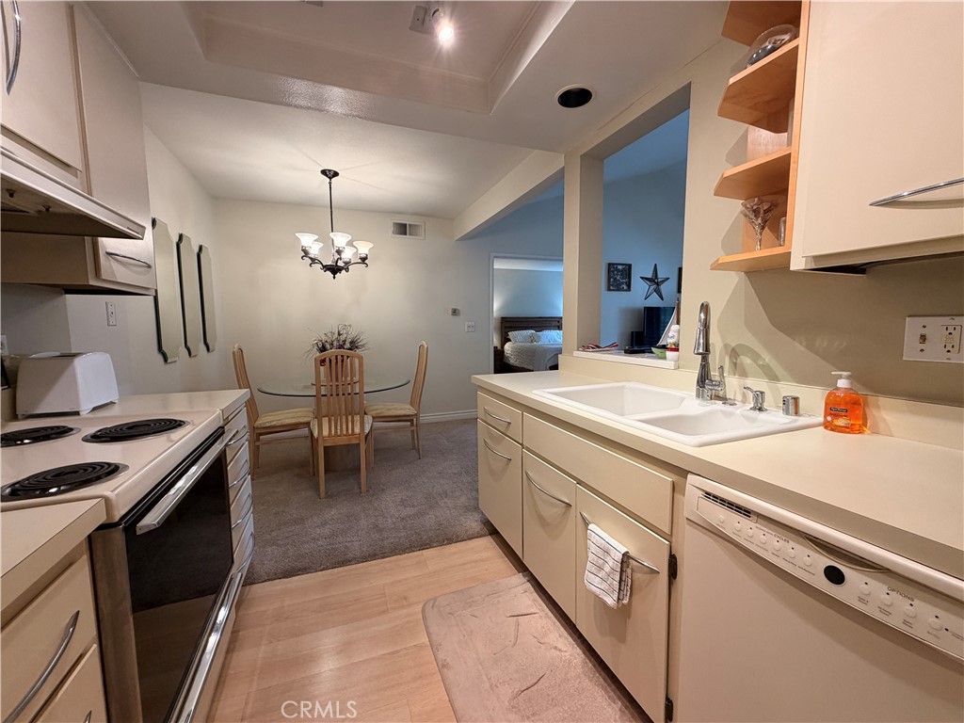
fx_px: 390
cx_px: 482
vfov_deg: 85.7
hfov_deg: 102.1
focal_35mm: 14
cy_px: 362
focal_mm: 2.22
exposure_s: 1/60
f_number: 2.2
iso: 200
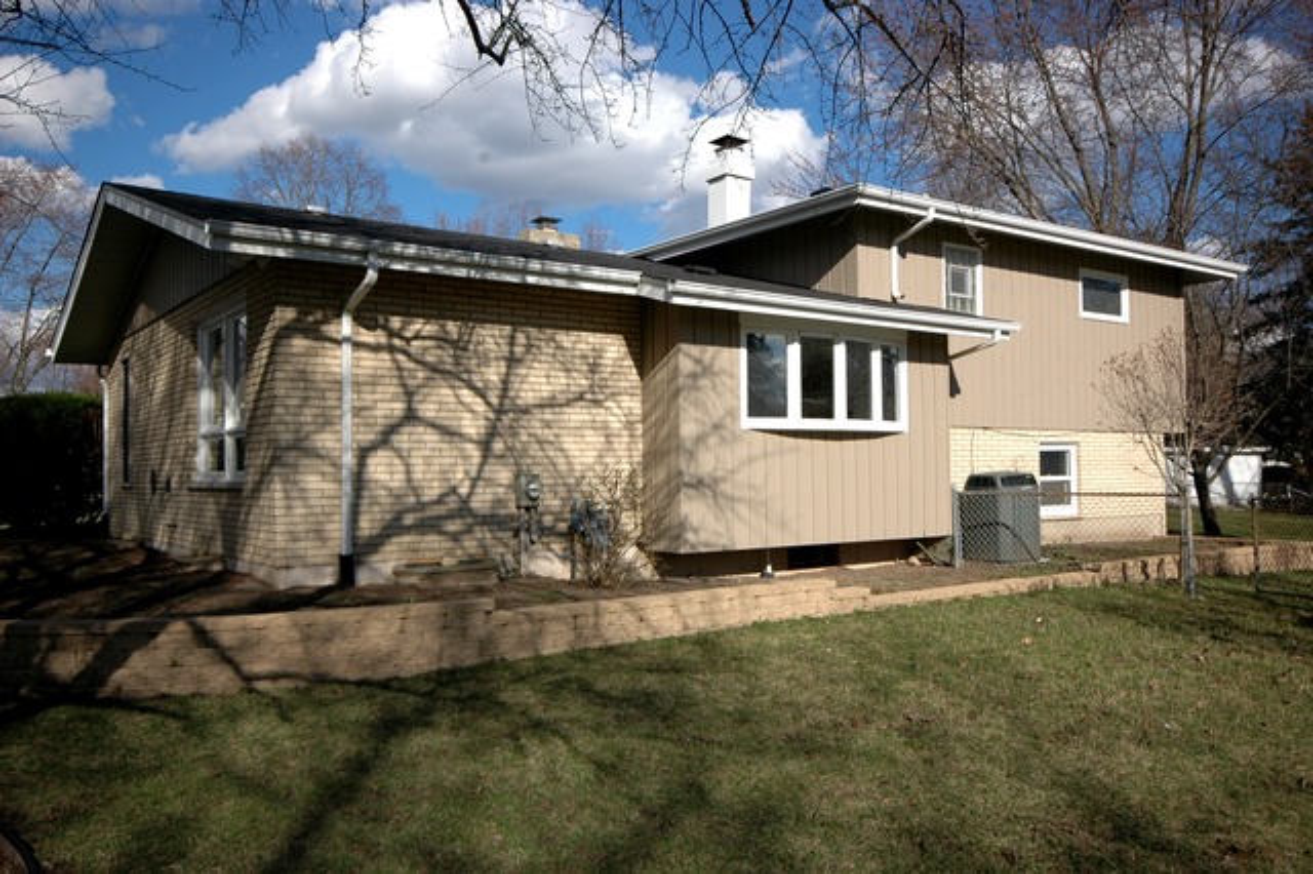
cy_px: 437
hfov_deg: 62.0
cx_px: 656
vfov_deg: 43.6
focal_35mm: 30
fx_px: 1094
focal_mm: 20
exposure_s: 1/400
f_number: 10
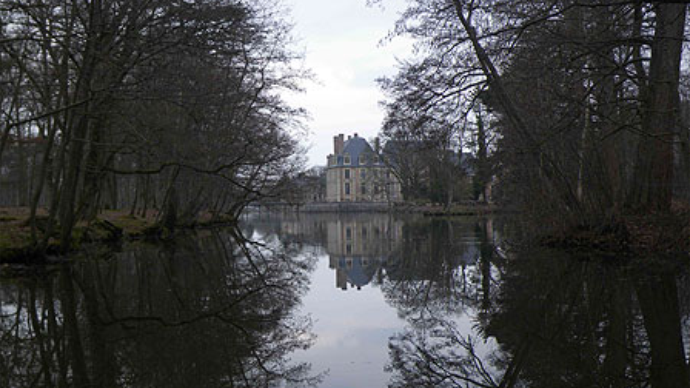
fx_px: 842
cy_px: 166
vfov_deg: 25.9
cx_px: 345
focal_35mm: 46
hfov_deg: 44.6
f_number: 4.2
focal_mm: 7.5
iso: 50
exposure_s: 1/60
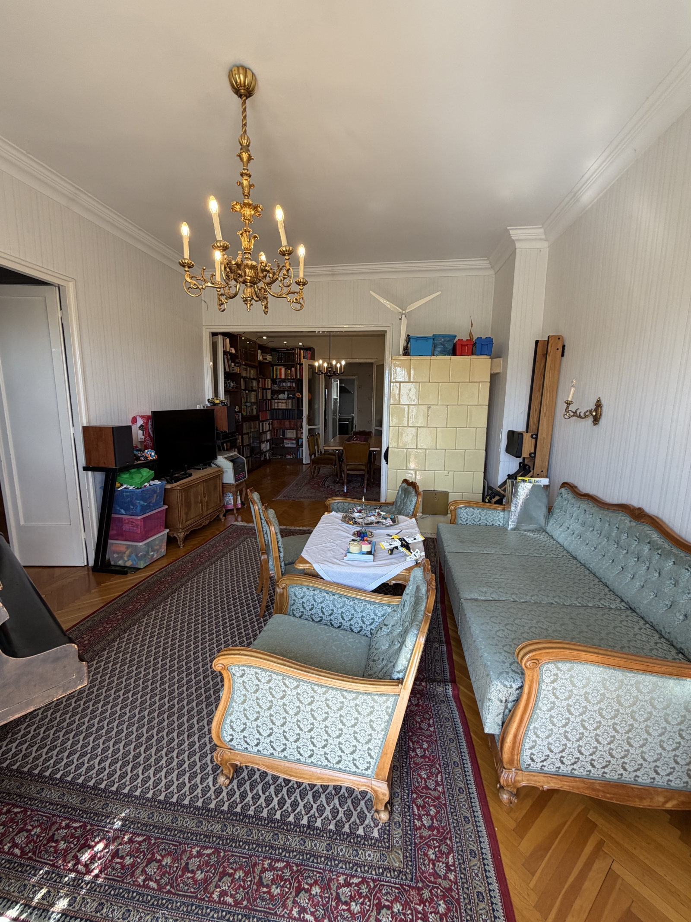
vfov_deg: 102.1
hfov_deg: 85.7
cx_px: 346
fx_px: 373
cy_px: 461
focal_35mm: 14
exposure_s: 1/100
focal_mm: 2.22
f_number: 2.2
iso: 80
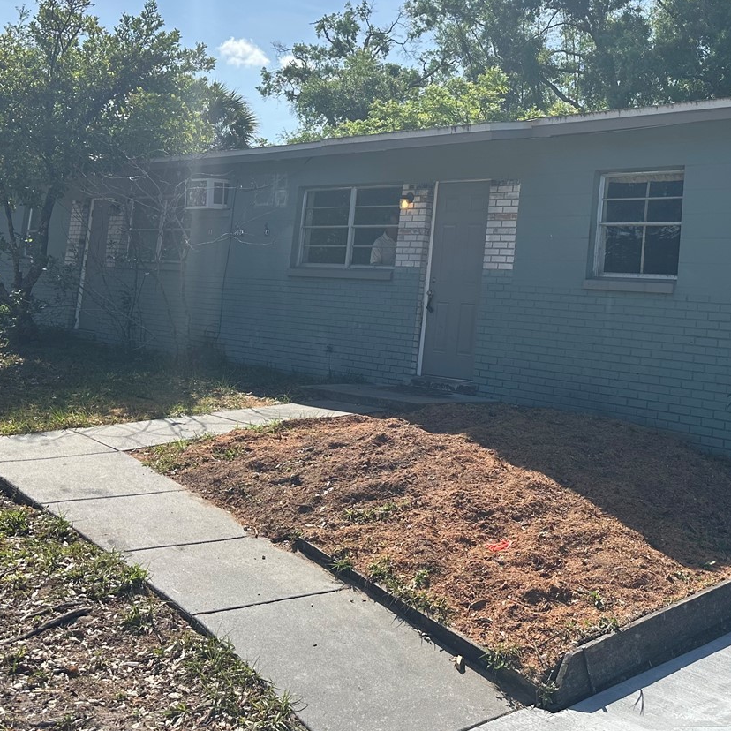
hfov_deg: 40.3
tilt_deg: +5.3
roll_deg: -4.2
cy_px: 228
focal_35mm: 41
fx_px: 980
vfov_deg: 40.3
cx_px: 503
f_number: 1.78
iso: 80
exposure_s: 1/5525
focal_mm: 6.86
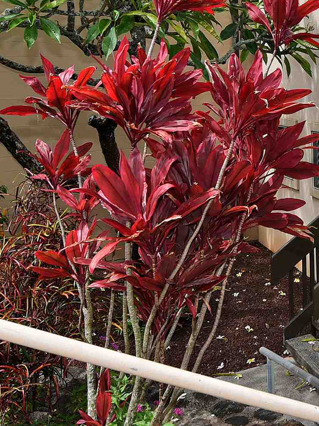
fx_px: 590
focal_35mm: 48
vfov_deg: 37.9
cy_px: 71
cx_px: 417
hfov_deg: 25.8
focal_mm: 16
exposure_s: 1/200
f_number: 7.1
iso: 100
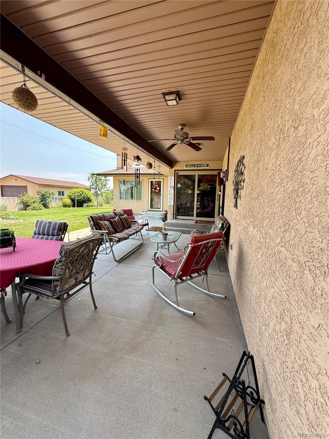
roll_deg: -2.8
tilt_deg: -6.5
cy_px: 220
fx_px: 177
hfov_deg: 85.7
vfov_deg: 102.1
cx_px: 164
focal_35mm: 14
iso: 64
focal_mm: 2.22
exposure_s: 1/258
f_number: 2.2
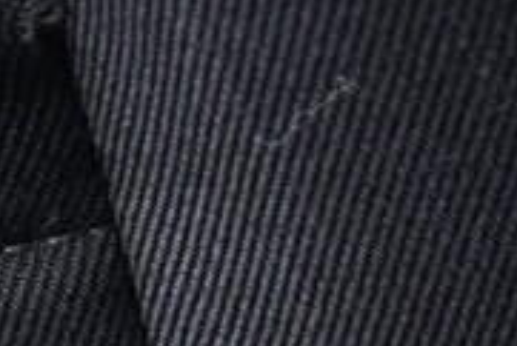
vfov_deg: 4.5
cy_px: 1270
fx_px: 4110
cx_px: 1868
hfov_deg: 6.2
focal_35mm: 286
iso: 1250
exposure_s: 1/40
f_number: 2.8
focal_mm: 24
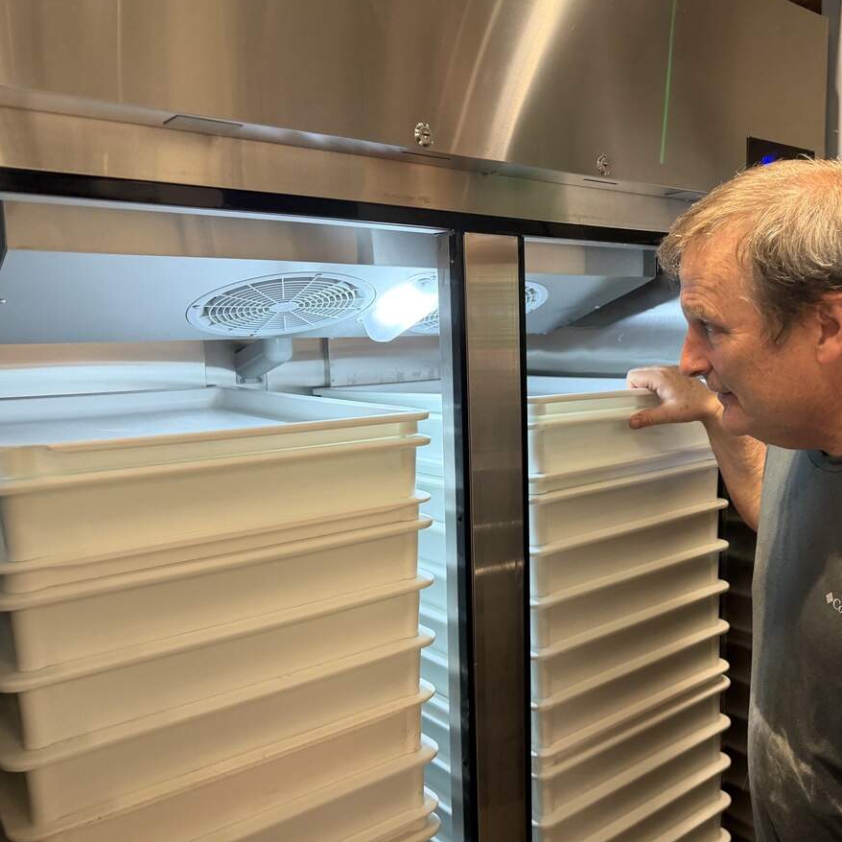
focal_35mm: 29
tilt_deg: -8.0
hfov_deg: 54.5
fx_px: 798
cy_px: 423
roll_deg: +0.9
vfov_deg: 55.6
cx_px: 561
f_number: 1.78
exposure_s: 1/60
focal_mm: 6.76
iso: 500
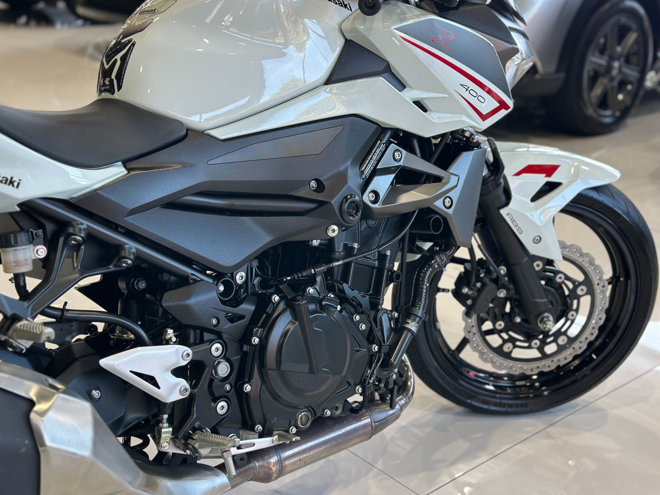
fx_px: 915
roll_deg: -0.8
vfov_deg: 30.3
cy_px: 248
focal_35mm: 48
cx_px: 330
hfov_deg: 39.7
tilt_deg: -21.0
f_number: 1.78
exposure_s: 1/120
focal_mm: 6.86
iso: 100
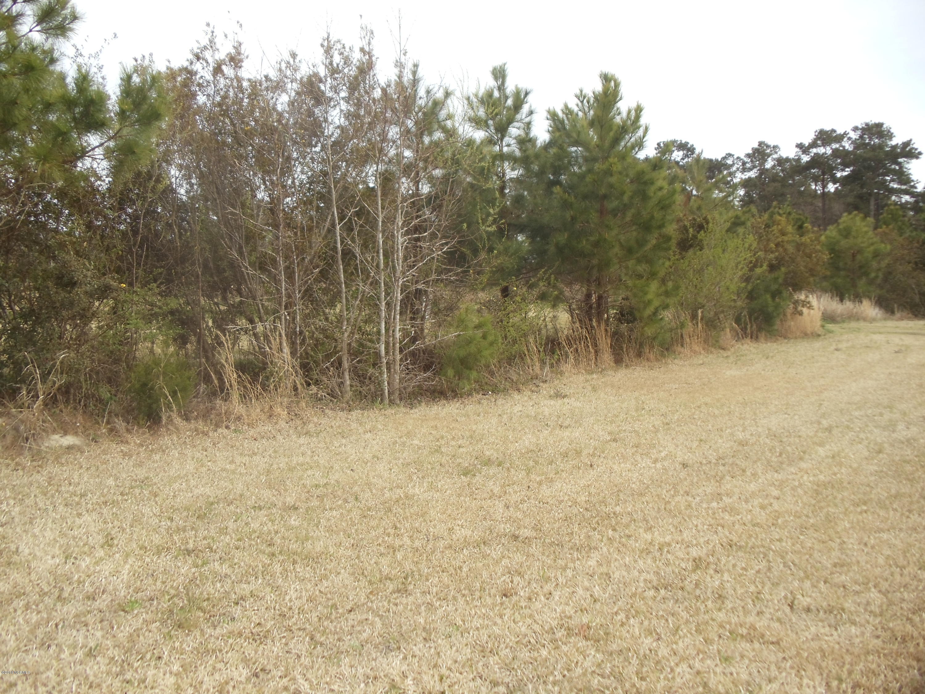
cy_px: 347
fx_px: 1176
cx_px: 462
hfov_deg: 42.9
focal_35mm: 44
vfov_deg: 32.9
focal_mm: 6
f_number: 3.5
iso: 80
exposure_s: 1/400
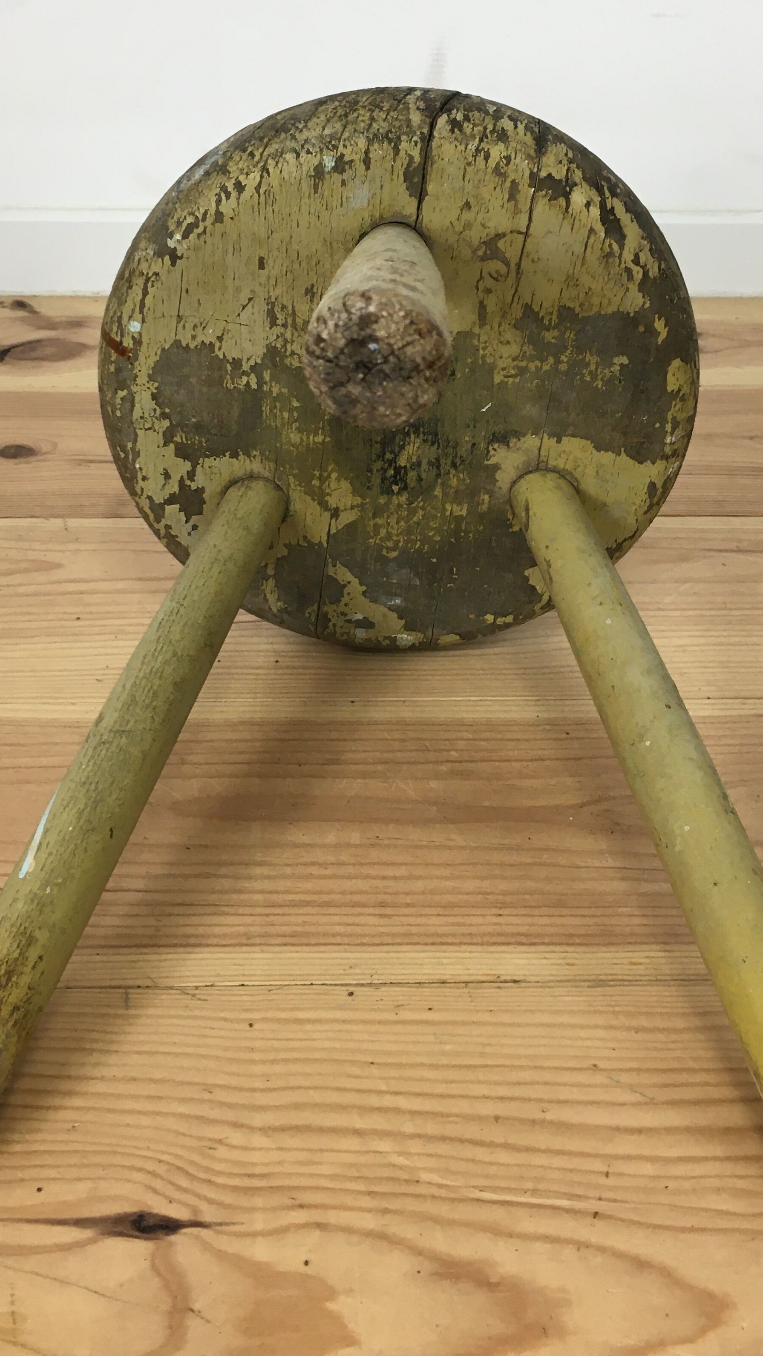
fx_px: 1439
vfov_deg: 50.1
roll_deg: -1.5
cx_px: 401
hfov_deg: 29.7
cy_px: 528
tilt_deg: -31.9
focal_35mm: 40
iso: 32
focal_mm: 4.15
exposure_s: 1/33
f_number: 2.2
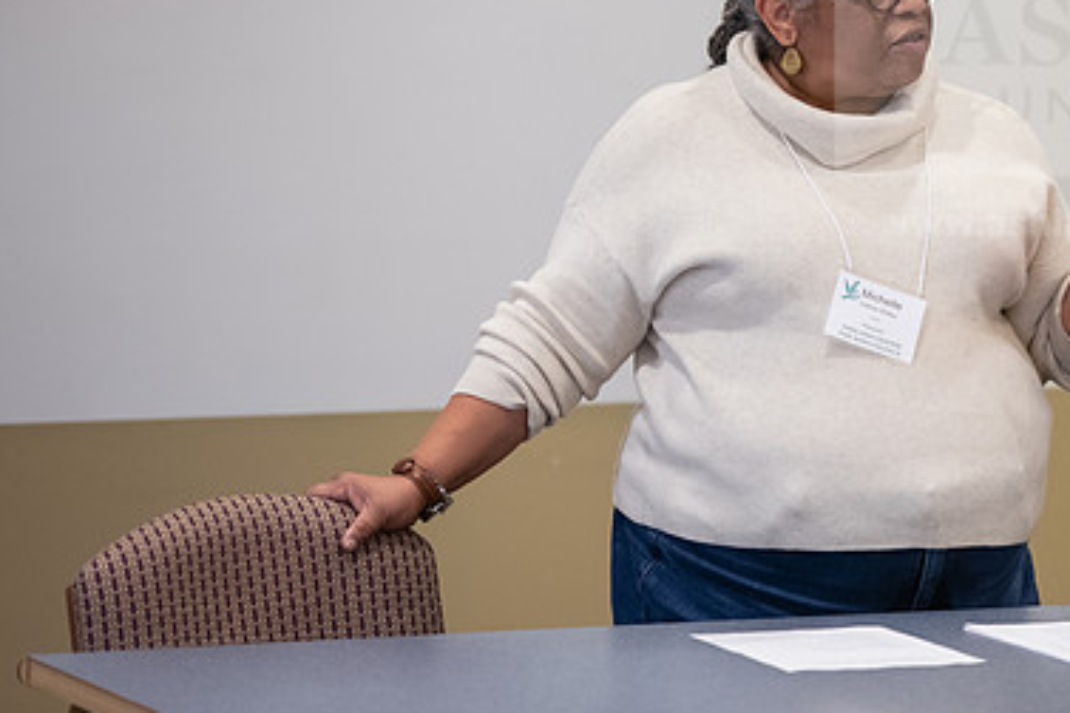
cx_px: 749
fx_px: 8229
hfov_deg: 7.4
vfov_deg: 5.0
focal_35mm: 277
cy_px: 283
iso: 2000
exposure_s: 1/160
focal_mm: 180
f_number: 3.2
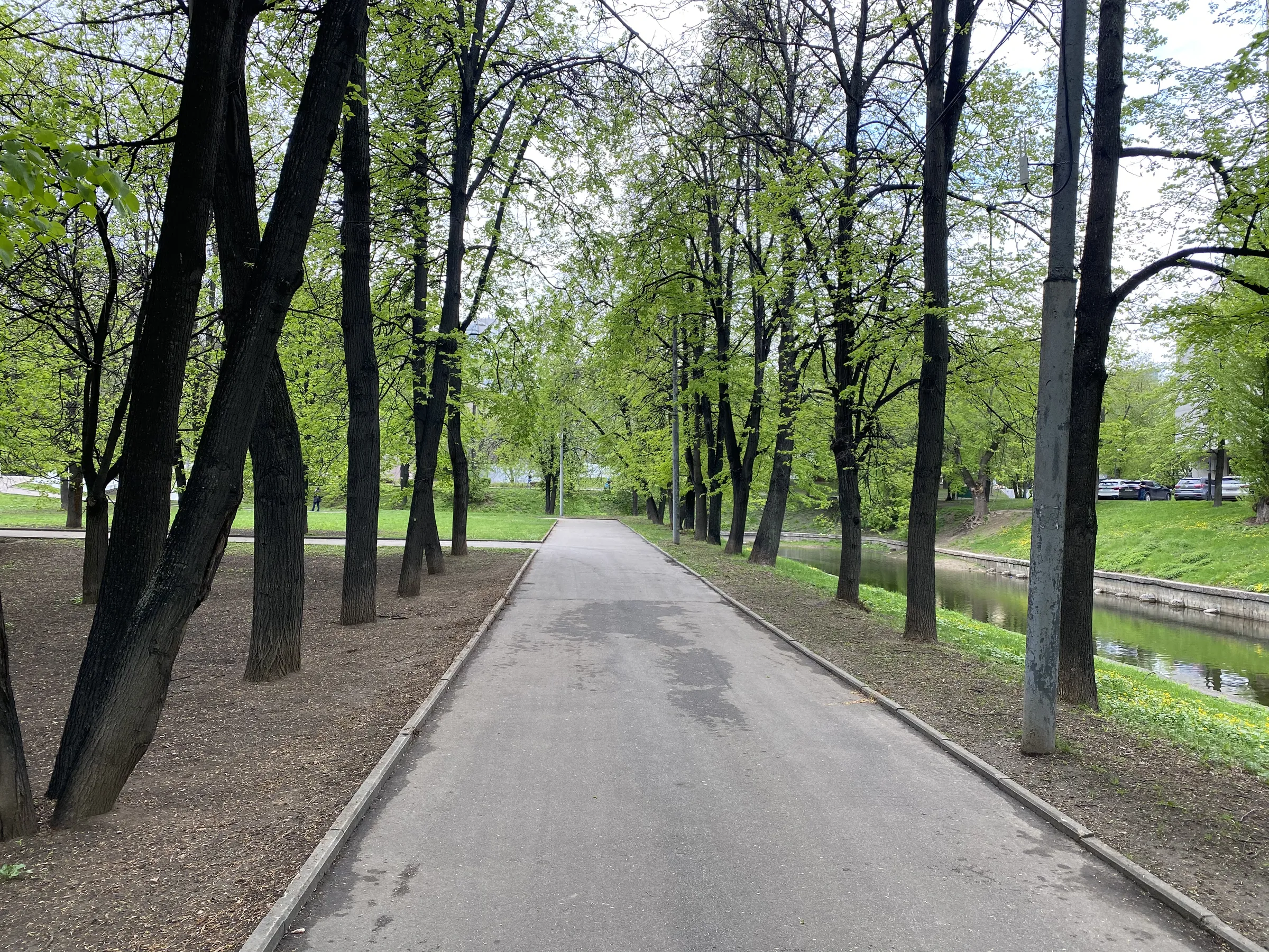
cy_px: 476
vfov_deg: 53.1
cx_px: 634
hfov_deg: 67.3
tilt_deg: +1.6
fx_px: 953
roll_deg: -1.8
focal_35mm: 26
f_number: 1.8
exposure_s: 1/237
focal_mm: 4.25
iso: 32
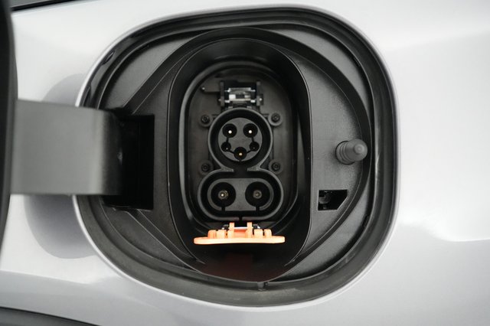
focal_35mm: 28
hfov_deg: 65.5
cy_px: 163
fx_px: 381
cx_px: 245
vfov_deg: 46.4
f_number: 2.8
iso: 12800
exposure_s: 1/160
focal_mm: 28
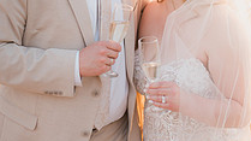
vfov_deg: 10.7
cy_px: 69
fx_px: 751
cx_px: 160
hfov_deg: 18.9
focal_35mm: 113
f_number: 1.2
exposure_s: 1/500
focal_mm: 50
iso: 125
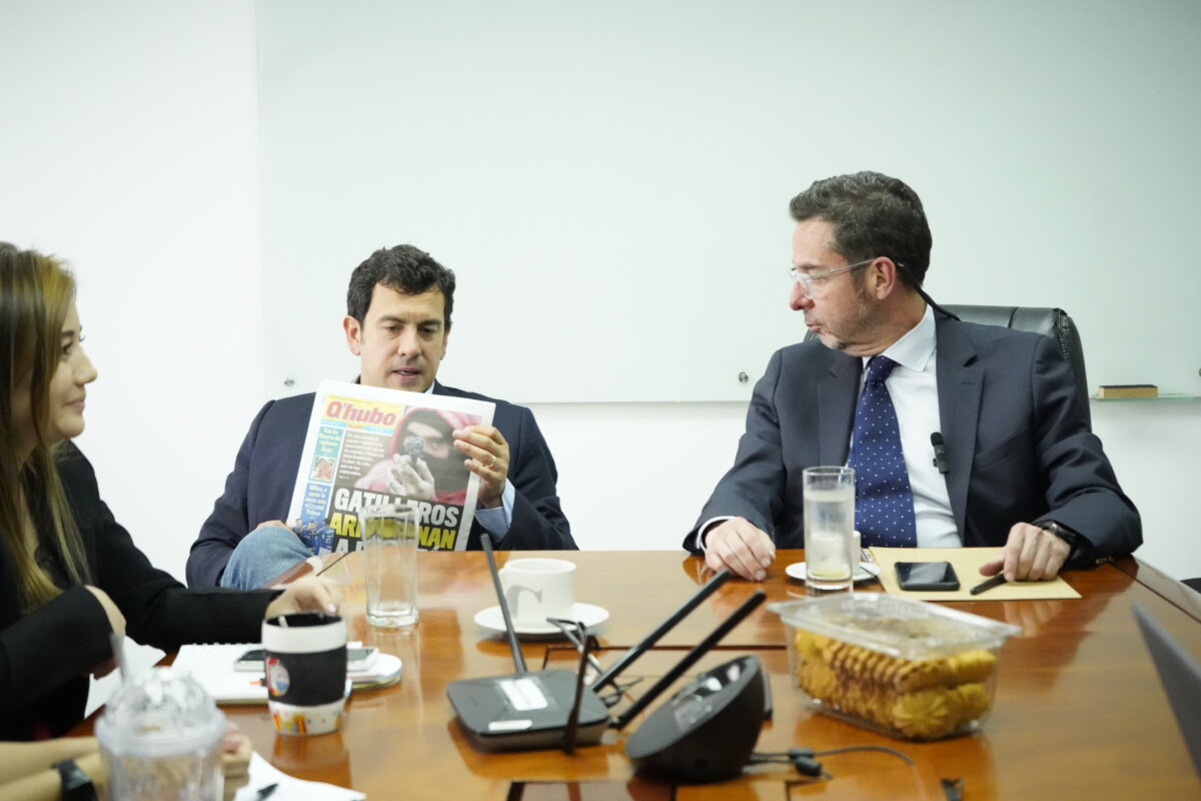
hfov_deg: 31.4
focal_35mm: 64
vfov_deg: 21.2
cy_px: 400
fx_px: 2135
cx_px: 600
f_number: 5.6
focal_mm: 64
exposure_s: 1/800
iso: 20000
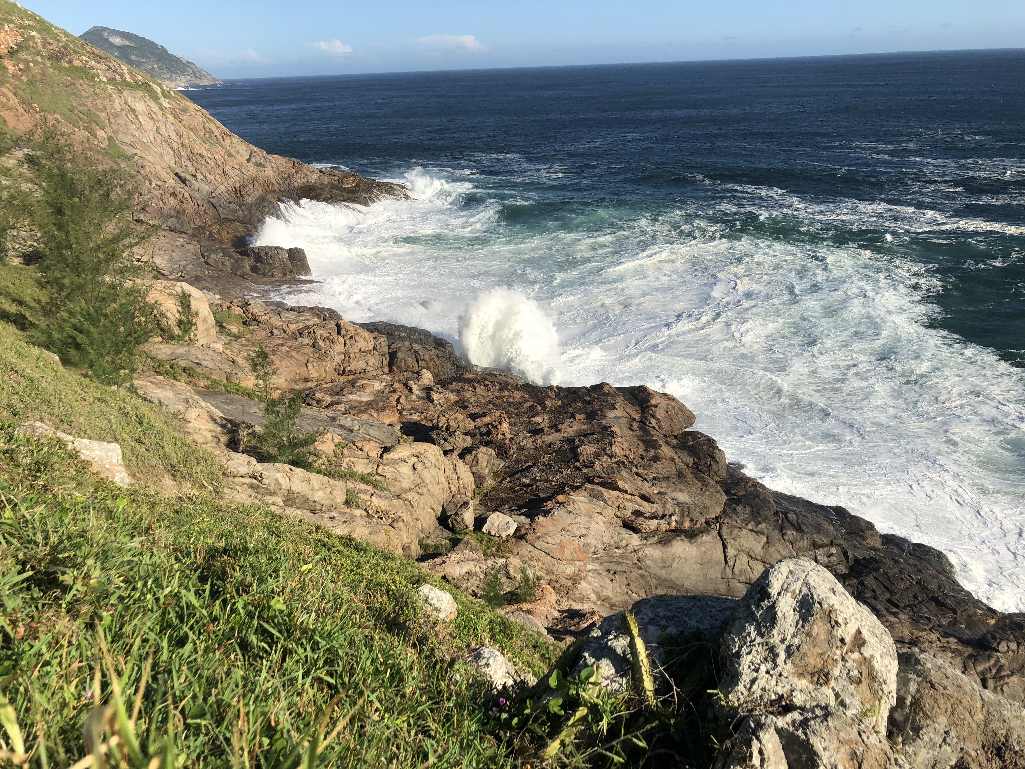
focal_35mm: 28
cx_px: 512
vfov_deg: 49.7
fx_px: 829
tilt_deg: -19.7
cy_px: 384
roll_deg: +1.6
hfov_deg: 63.4
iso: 20
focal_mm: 3.99
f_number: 1.8
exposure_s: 1/2315
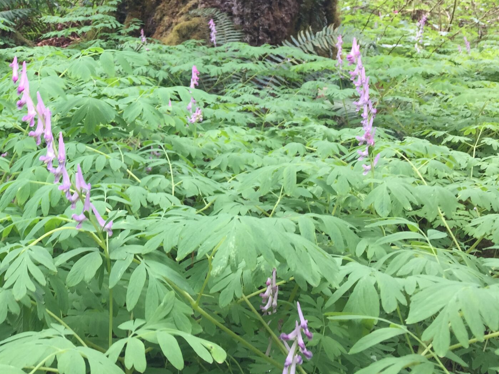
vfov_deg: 26.6
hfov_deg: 34.6
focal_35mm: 53
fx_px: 764
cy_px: 36
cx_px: 74
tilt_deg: +9.8
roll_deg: -6.7
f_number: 2.2
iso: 32
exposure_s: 1/60
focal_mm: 4.15
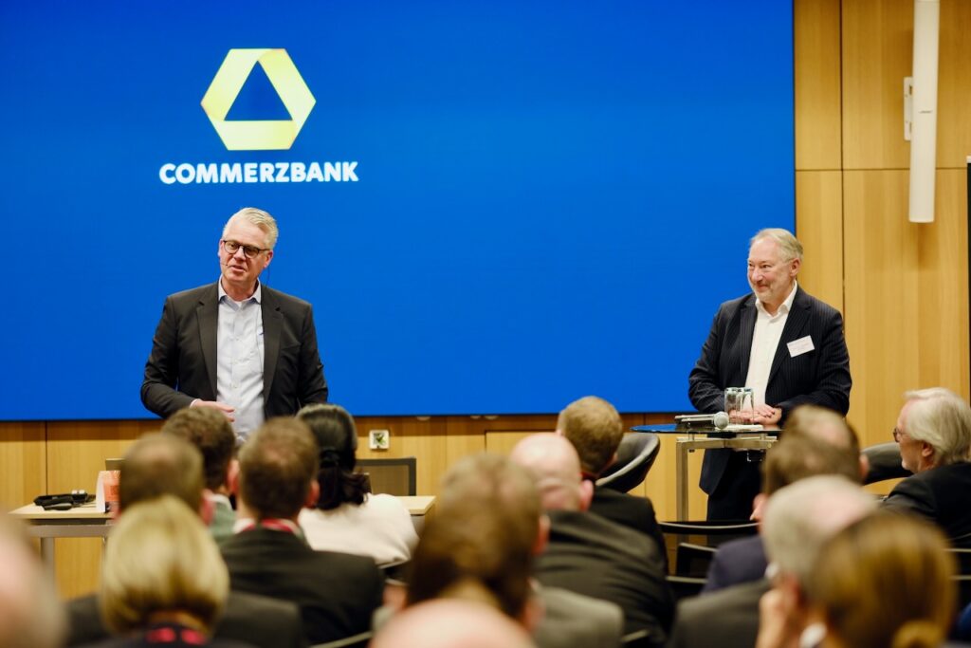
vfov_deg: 10.2
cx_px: 486
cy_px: 324
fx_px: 3642
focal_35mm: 135
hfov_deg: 15.2
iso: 500
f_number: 2
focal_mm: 90
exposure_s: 1/60
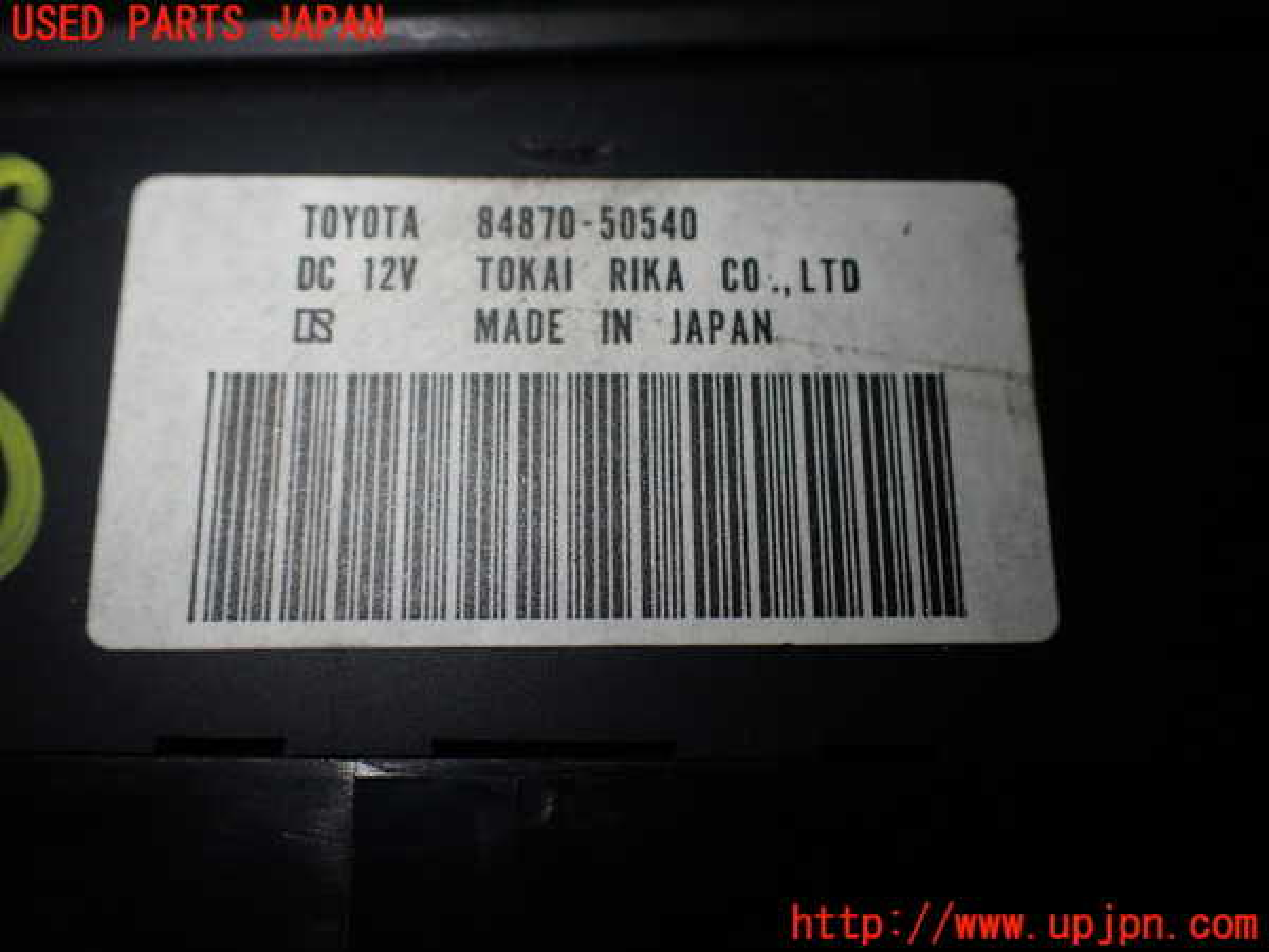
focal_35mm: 30
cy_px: 476
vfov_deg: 46.8
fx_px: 1100
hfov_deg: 60.0
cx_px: 634
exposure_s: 1/160
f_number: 2.3
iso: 100
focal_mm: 5.4
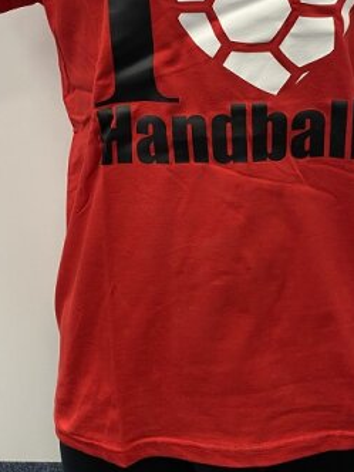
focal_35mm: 47
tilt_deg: -11.8
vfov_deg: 39.1
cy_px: 105
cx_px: 213
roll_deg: +1.6
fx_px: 641
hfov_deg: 30.8
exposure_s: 1/50
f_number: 1.8
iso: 125
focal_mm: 4.25
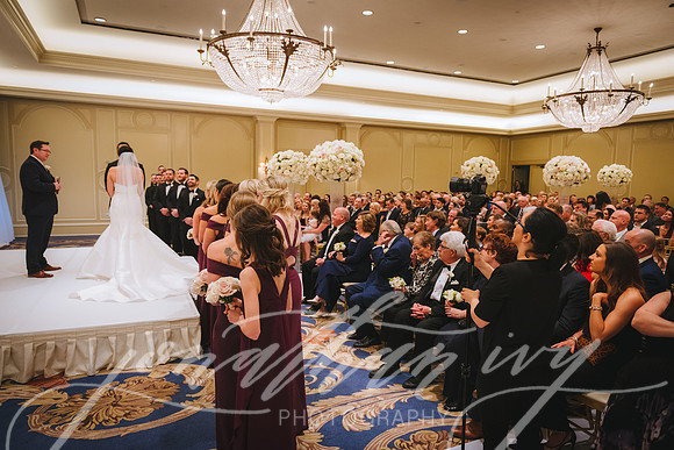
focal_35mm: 24
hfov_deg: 73.7
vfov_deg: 53.2
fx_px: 449
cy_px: 225
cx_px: 337
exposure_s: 1/160
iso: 2500
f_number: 3.5
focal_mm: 24
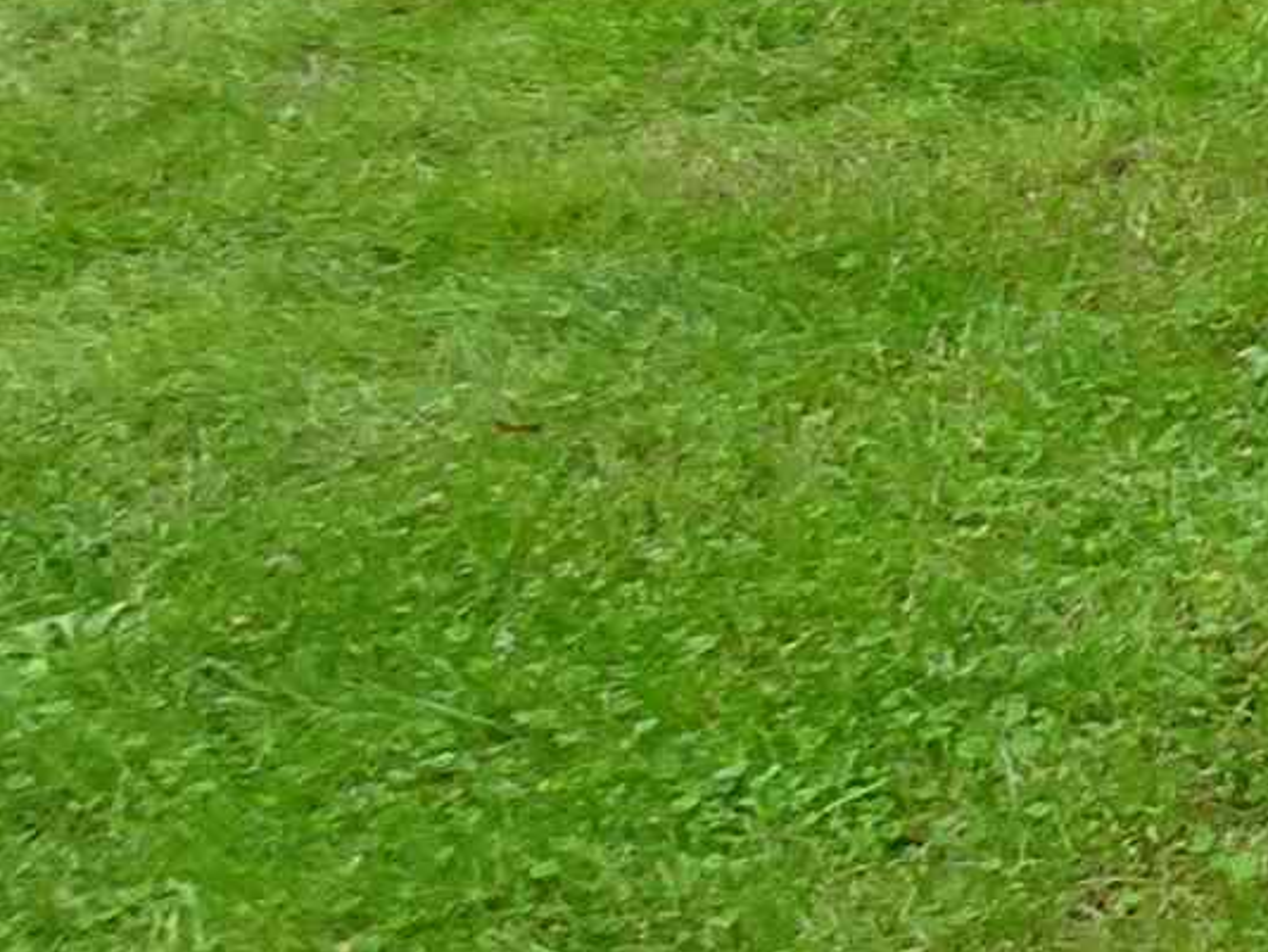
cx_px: 3303
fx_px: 5057
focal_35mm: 138
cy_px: -1208
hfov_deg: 11.2
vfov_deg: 9.7
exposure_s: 1/200
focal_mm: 4.1
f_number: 3.5
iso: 80
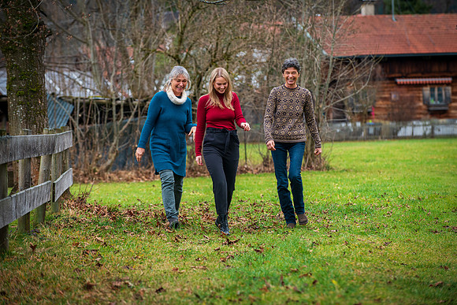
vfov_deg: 8.1
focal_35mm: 170
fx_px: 2158
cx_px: 228
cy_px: 152
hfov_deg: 12.1
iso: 800
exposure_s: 1/320
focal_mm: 170
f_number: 5
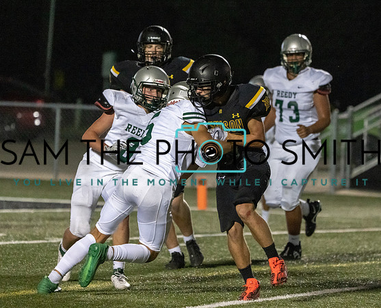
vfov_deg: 4.4
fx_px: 4006
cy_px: 170
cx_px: 203
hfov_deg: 5.4
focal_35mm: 354
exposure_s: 1/1000
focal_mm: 274
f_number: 5.6
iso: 20000
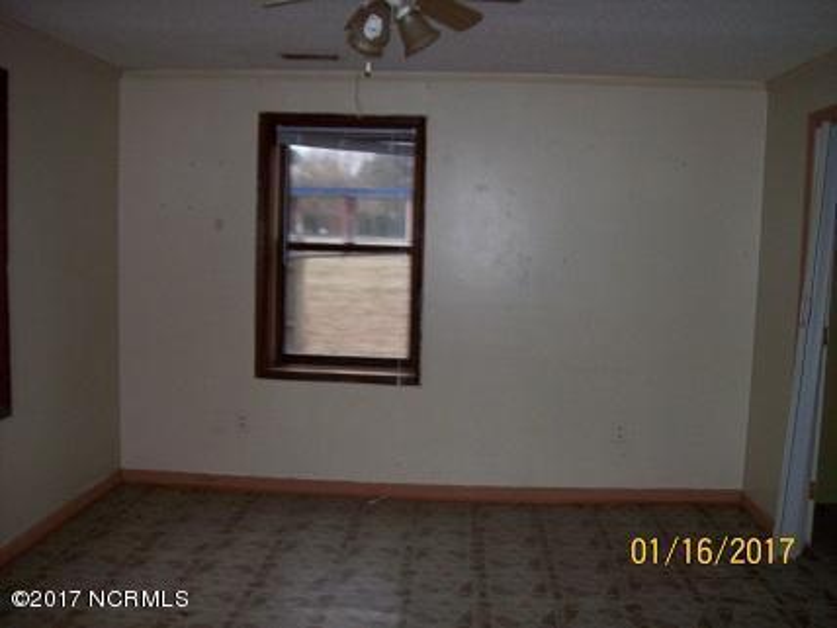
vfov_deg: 39.7
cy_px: 314
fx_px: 870
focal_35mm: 36
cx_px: 418
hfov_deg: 51.4
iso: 80
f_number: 2.7
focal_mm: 6
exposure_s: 1/64
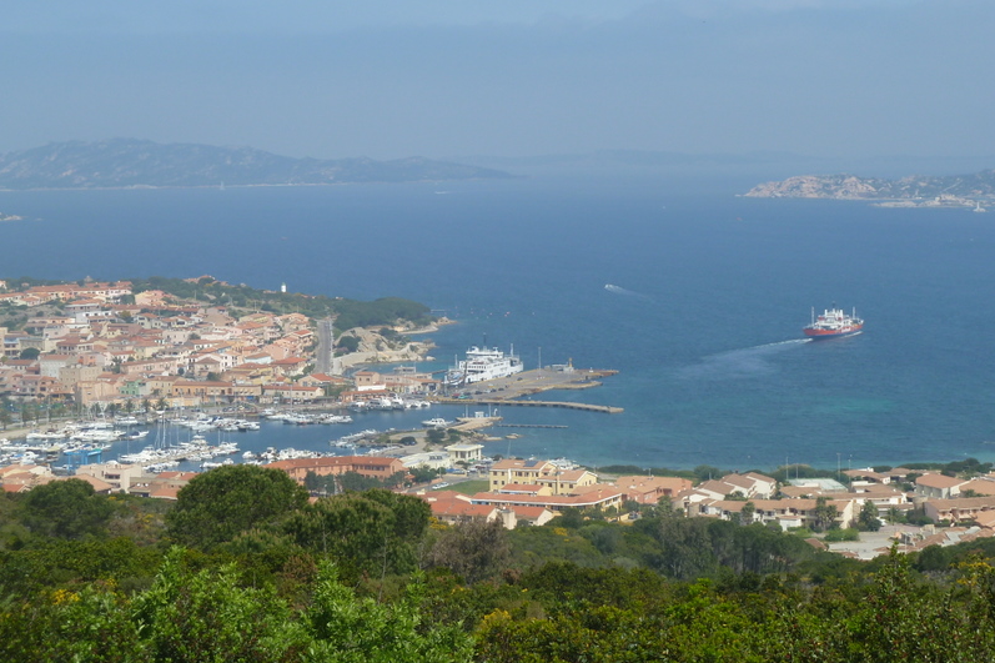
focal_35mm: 94
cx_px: 497
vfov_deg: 14.5
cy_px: 291
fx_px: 2597
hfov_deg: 21.7
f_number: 5.6
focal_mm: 14.7
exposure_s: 1/500
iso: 80
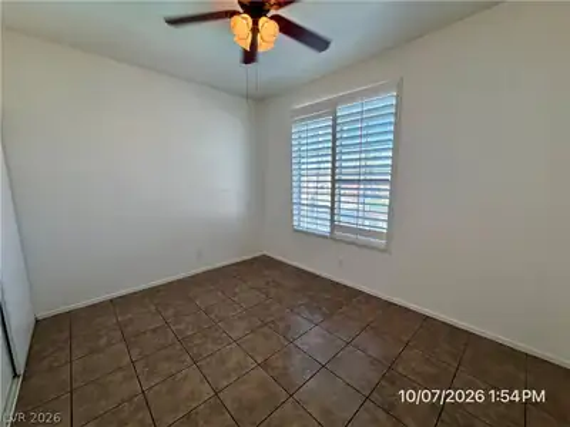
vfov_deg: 85.7
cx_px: 285
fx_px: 231
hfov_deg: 102.1
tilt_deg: -8.6
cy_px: 214
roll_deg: +0.8
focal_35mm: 14
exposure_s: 1/120
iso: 100
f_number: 2.2
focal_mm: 2.22
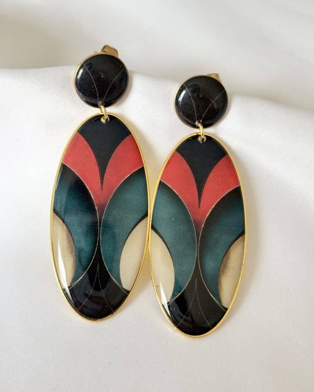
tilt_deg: -57.0
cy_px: 192
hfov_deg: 27.6
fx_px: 639
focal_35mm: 55
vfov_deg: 34.1
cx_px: 156
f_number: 1.6
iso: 32
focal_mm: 5.96
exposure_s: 1/293
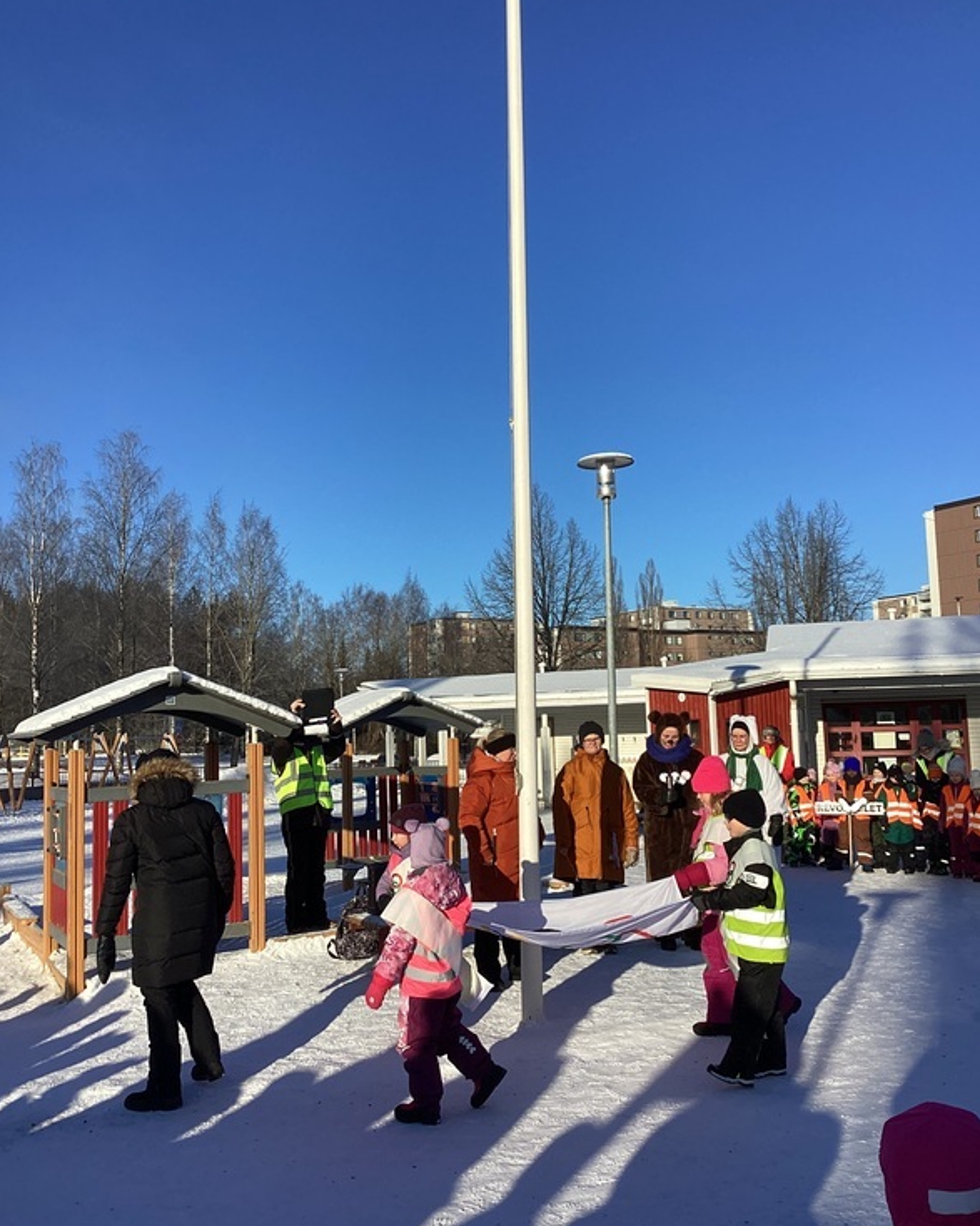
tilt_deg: +5.4
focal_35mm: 33
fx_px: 1197
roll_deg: +1.9
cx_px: 496
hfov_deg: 44.5
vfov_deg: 54.2
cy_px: 618
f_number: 2.4
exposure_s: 1/1894
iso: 25
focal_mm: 3.3
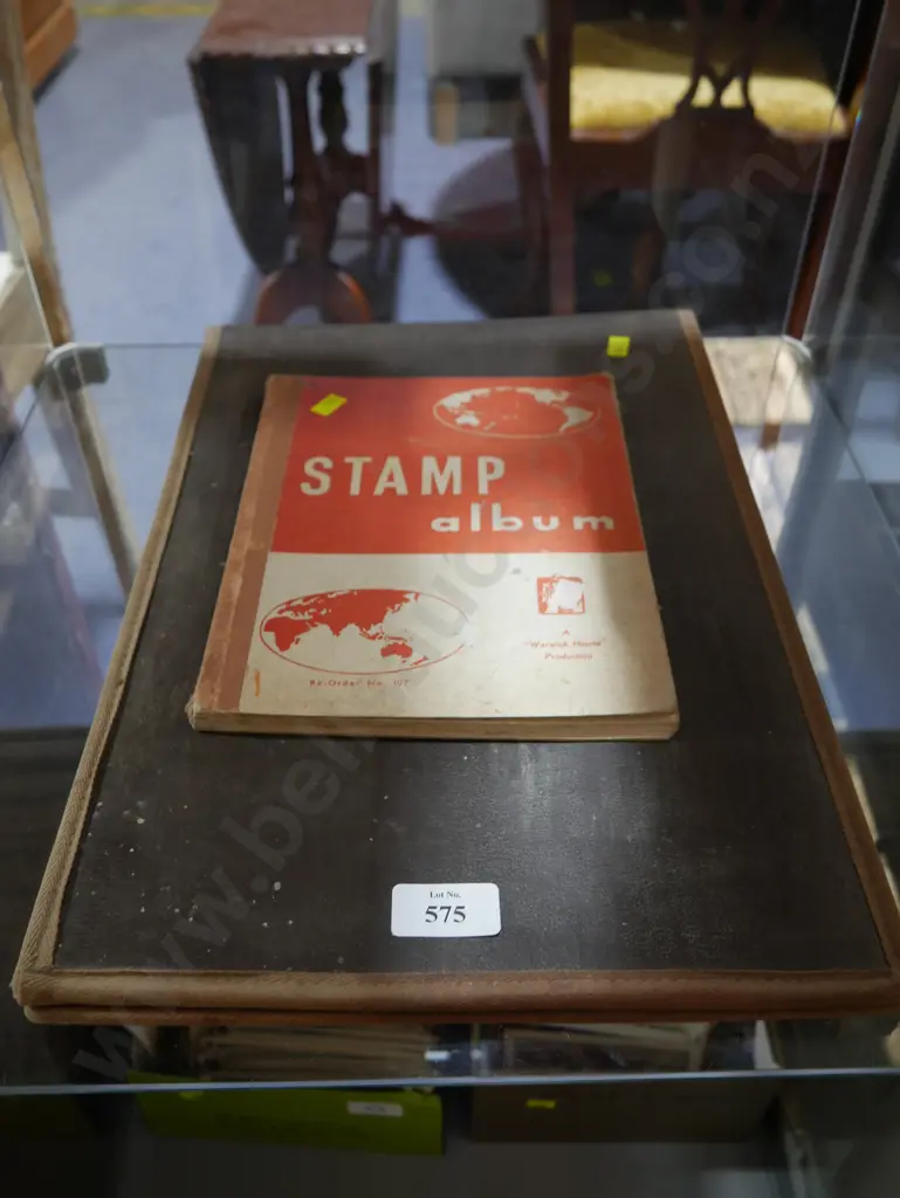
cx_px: 450
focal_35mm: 30
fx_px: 1039
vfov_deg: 59.9
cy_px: 599
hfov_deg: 46.8
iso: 500
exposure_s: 1/60
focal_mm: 15
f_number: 3.6
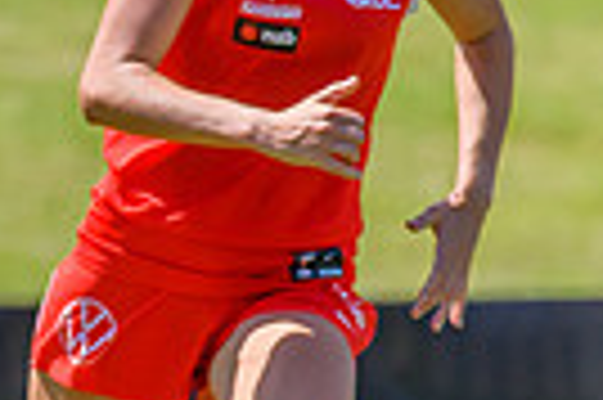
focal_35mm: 2340
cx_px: -867
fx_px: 39147
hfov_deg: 0.9
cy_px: 286
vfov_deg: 0.6
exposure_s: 1/2000
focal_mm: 400
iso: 800
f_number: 6
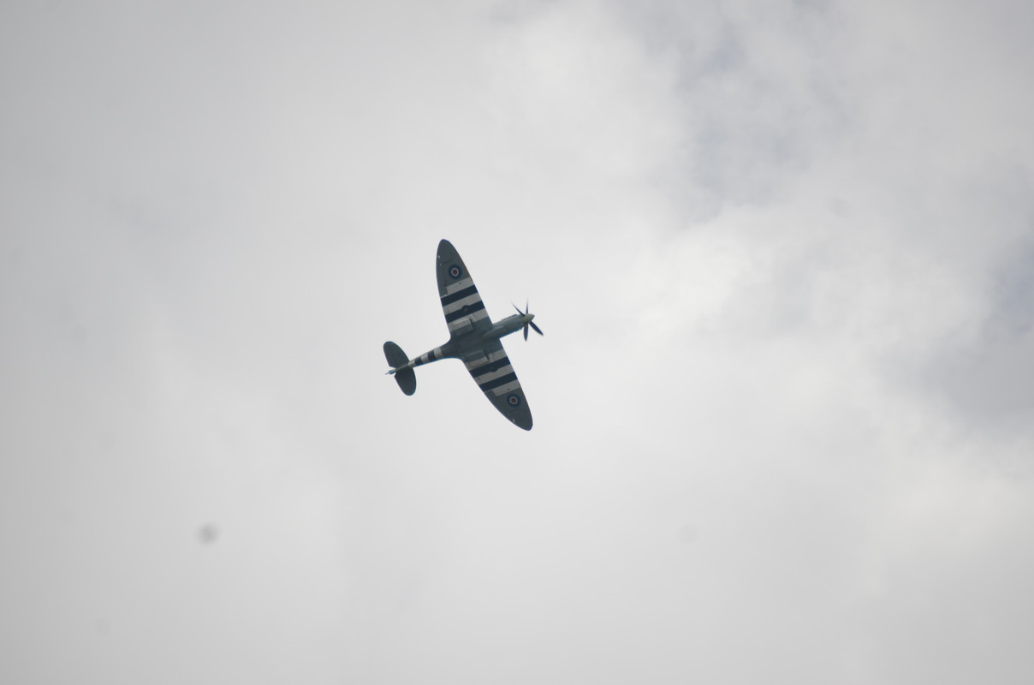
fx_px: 8598
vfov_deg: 4.6
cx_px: 517
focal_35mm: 300
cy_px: 342
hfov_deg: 6.9
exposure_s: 1/1000
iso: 200
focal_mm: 200
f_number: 8
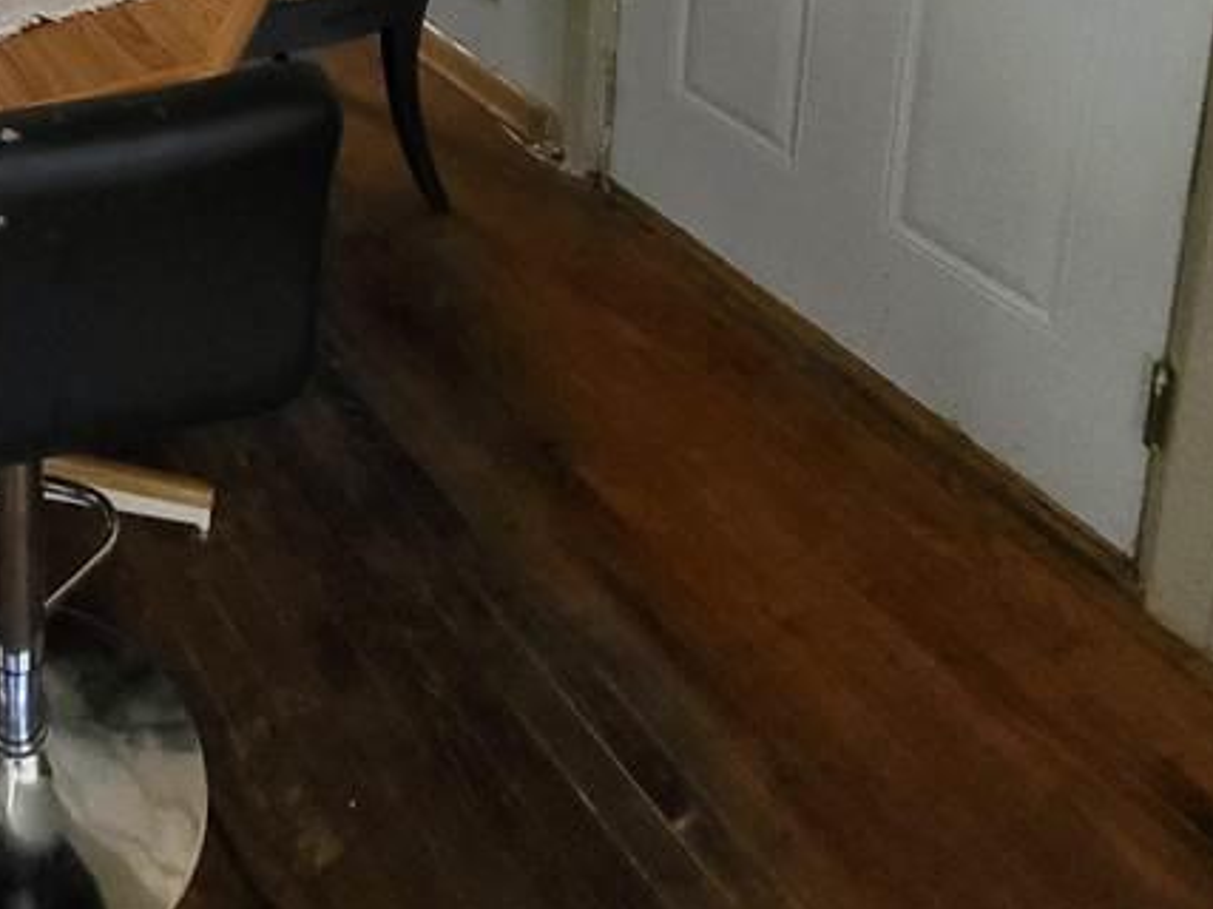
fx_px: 1366
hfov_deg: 41.2
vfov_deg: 26.7
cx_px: -20
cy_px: -443
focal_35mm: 39
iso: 400
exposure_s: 1/30
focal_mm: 1.74
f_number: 2.2
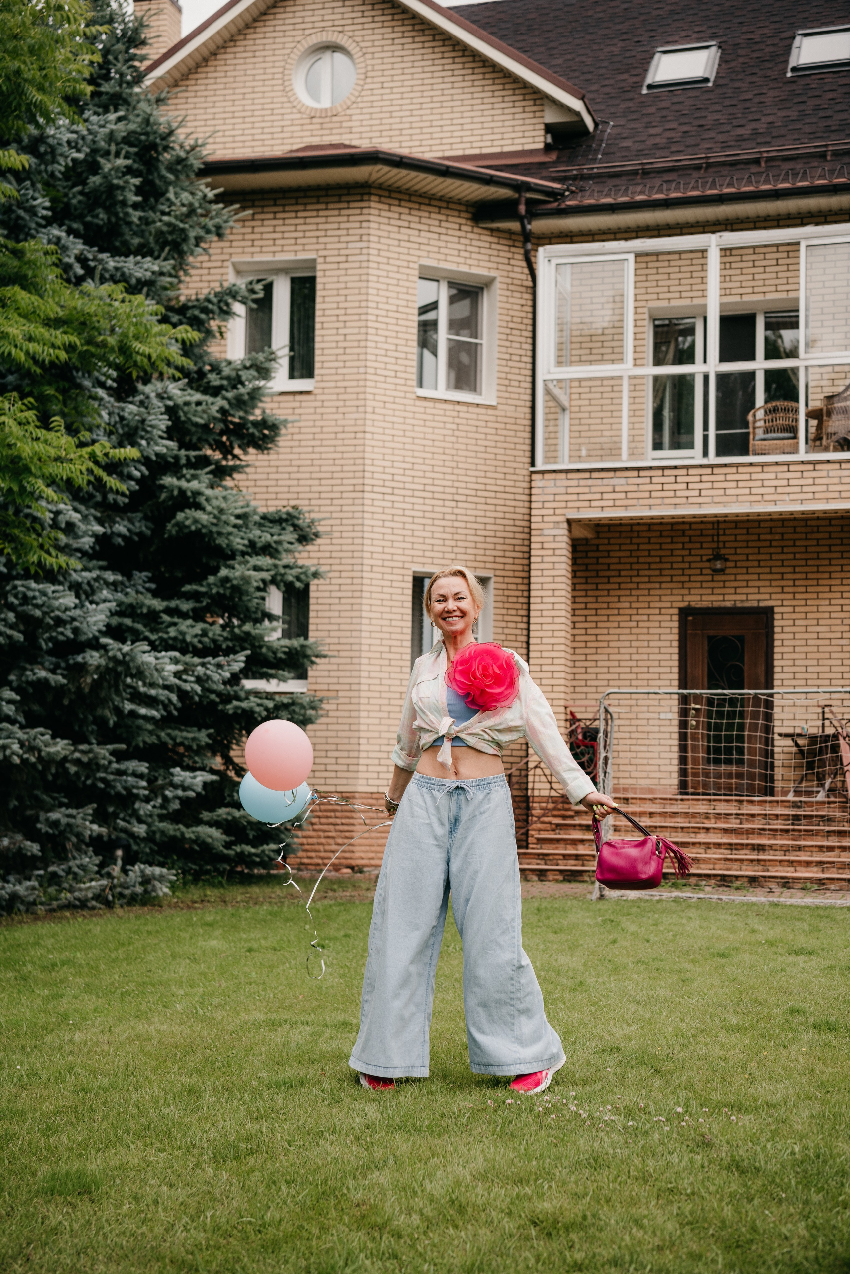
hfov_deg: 26.0
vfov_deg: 38.2
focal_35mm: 52
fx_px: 1842
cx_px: 425
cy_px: 637
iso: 100
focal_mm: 52
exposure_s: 1/500
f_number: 4
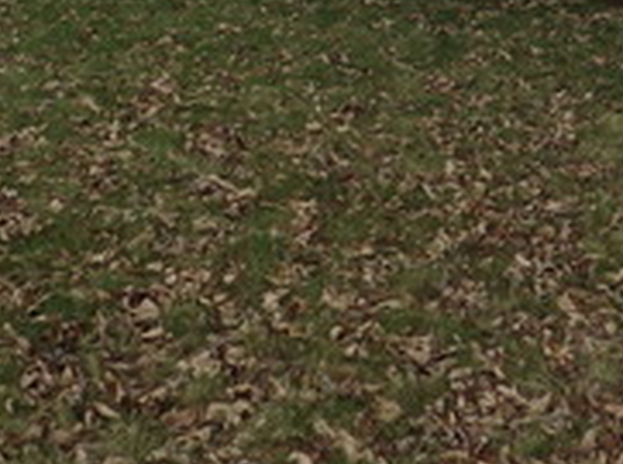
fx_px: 1401
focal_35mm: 78
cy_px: -296
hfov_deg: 25.1
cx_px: 330
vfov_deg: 16.6
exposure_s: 1/1000
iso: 100
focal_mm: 4
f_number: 3.1
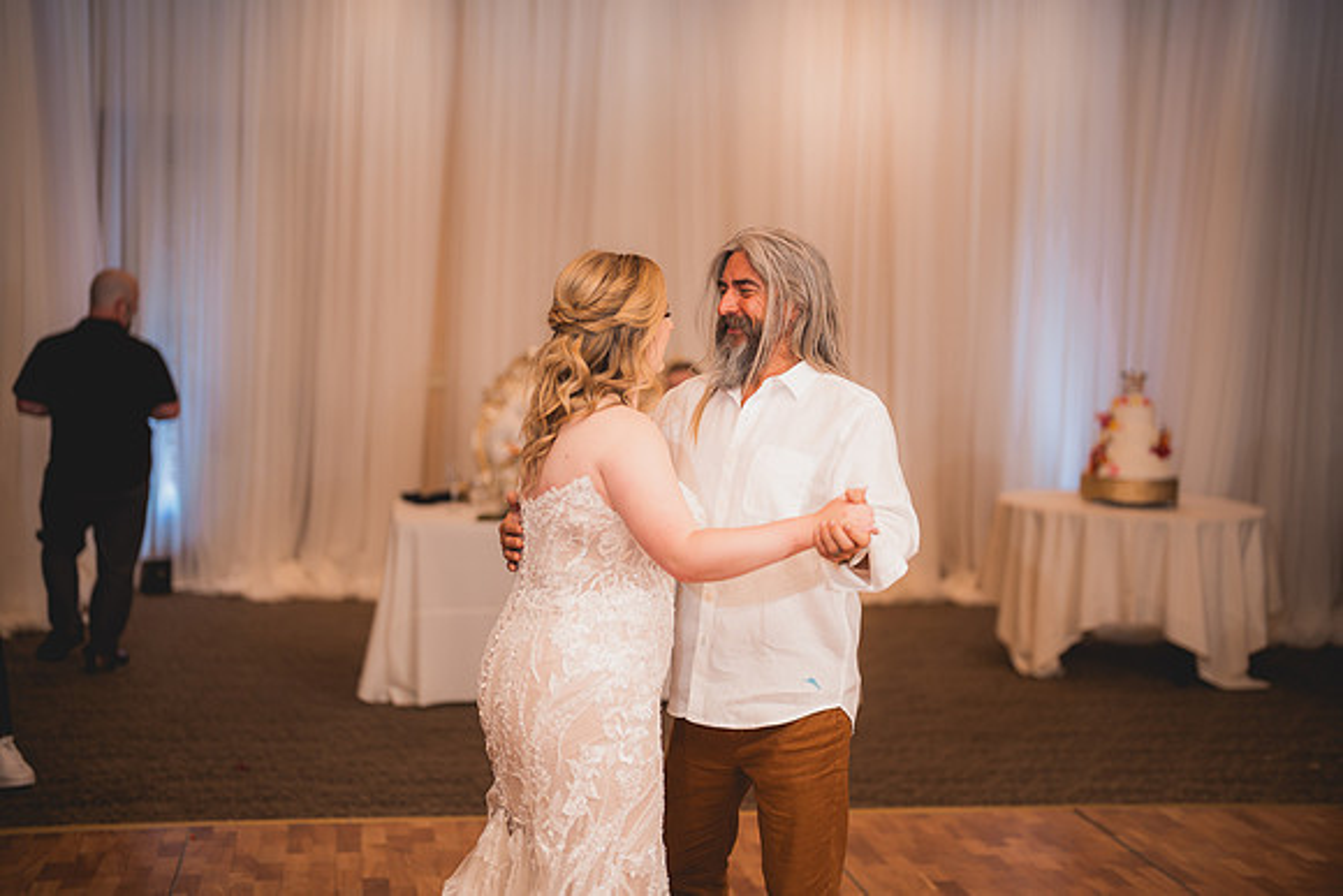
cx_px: 672
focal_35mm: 50
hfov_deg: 39.6
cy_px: 448
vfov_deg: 27.0
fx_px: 1866
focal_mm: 50
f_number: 1.2
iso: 125
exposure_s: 1/250
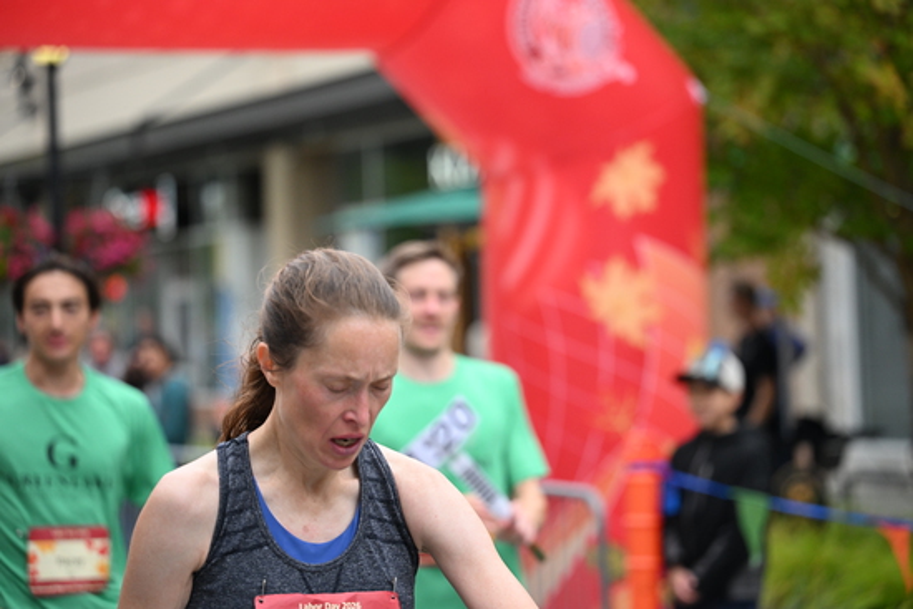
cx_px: 456
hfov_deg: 19.8
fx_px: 2613
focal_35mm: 103
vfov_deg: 13.3
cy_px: 304
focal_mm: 103
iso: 1600
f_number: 2.8
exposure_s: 1/1250
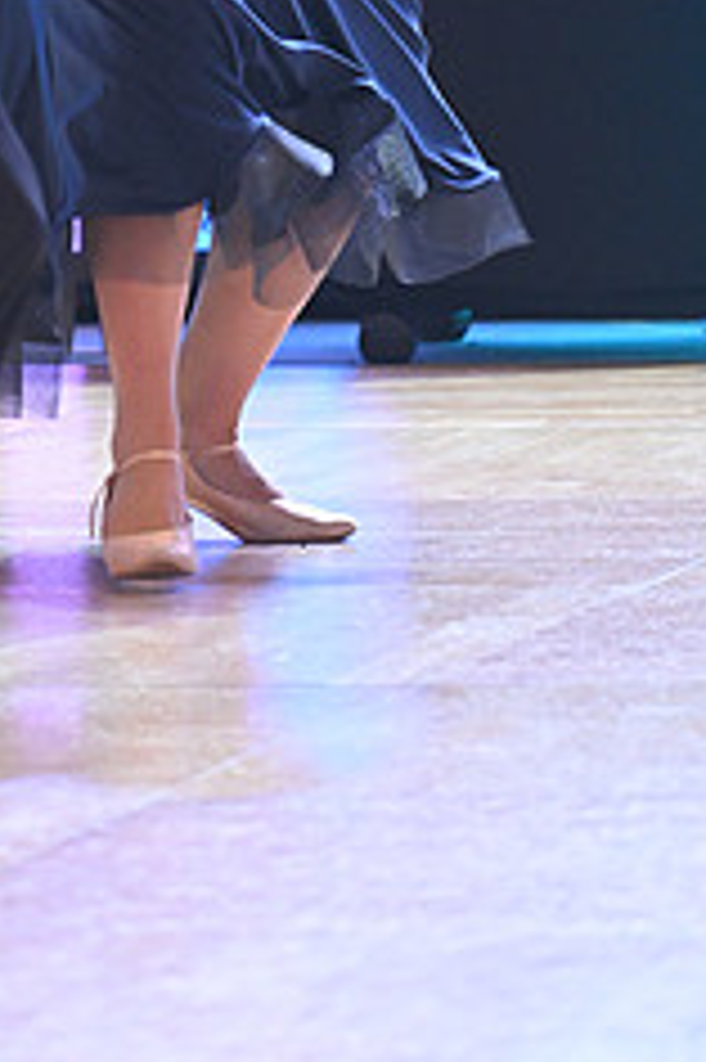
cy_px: -153
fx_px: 14493
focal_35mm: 492
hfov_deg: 2.8
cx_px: 74
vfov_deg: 4.2
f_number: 4
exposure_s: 1/200
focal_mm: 200
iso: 2000
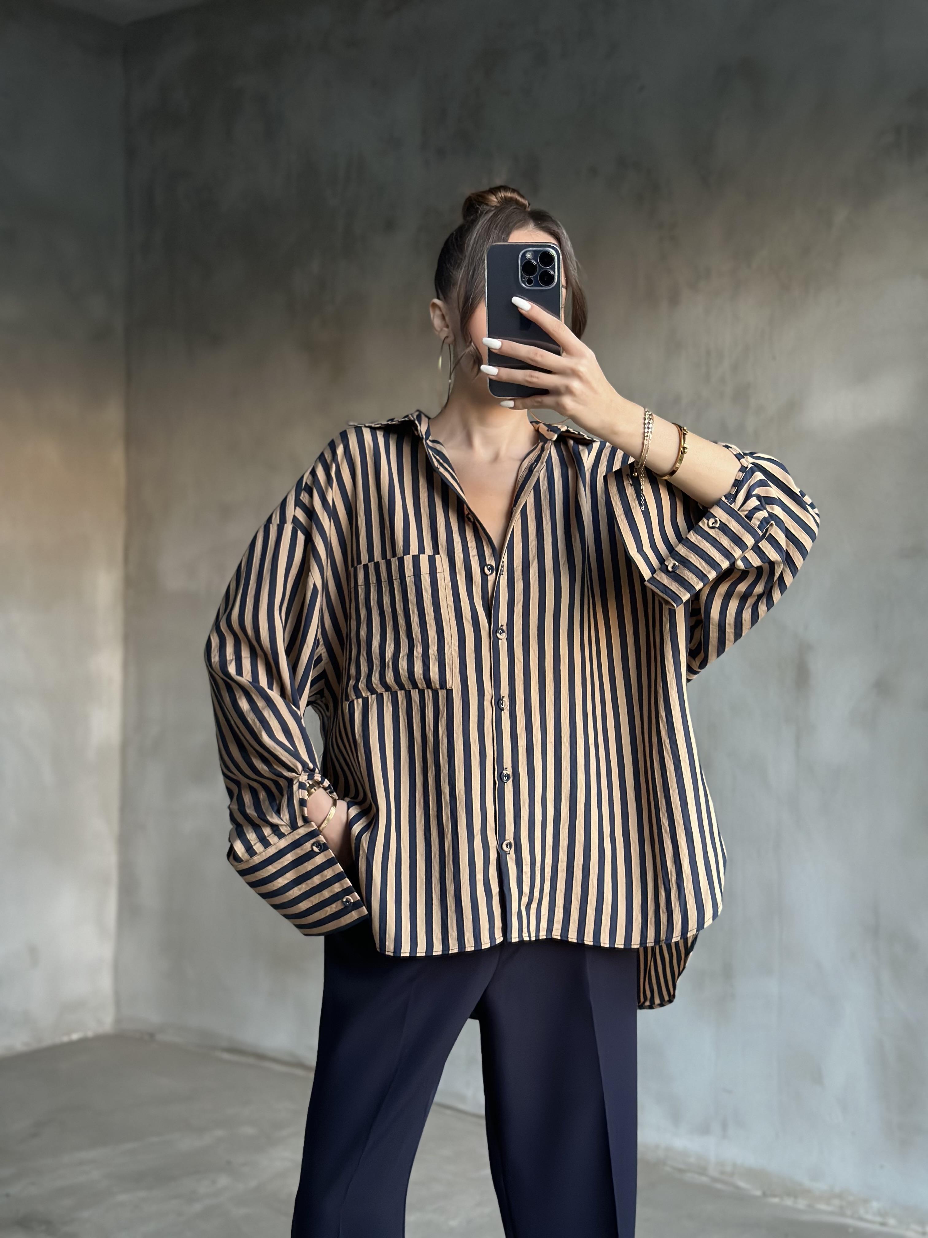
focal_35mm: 48
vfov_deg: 39.7
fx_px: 1716
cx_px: 464
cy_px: 619
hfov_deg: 30.3
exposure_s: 1/40
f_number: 1.78
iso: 400
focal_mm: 6.86
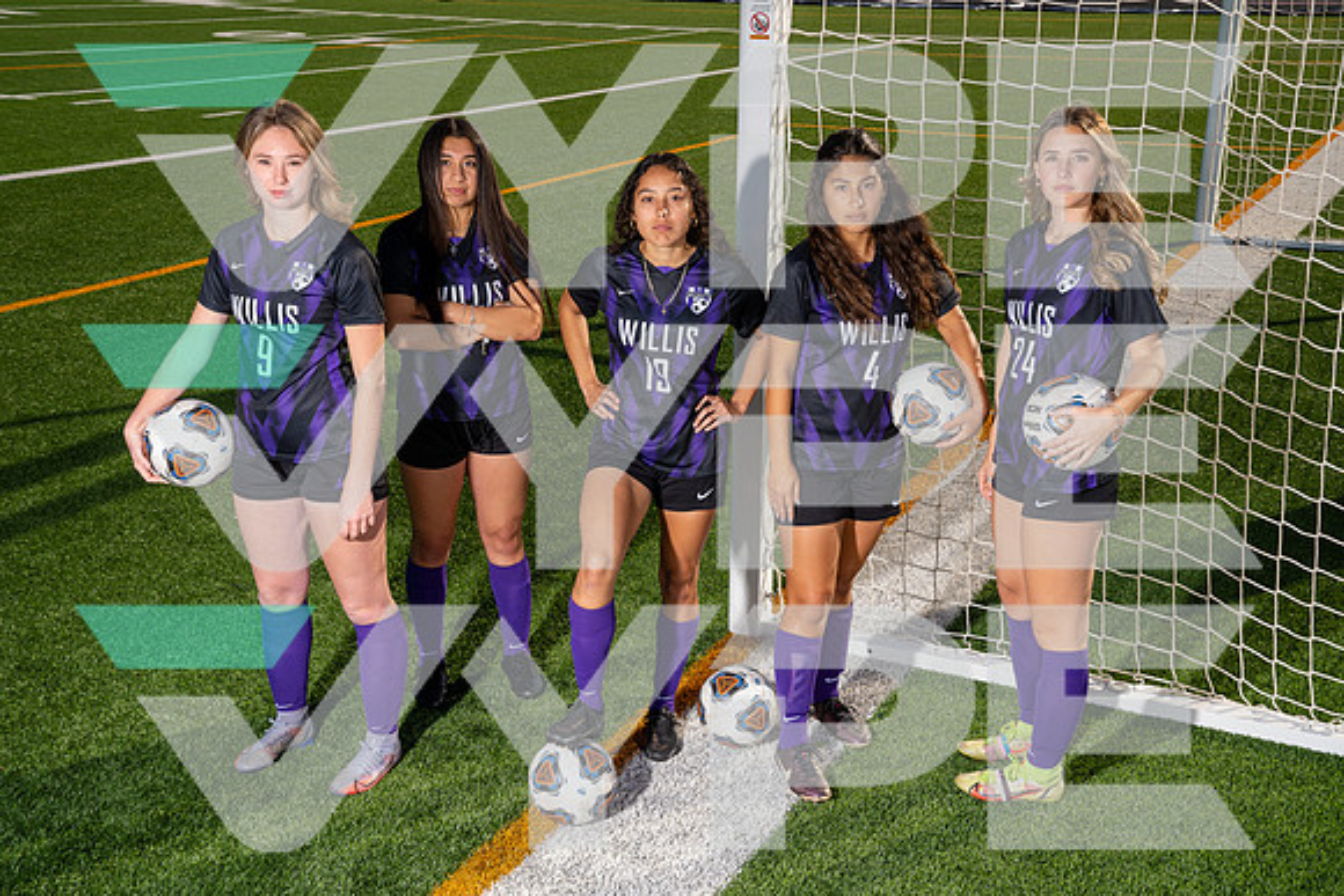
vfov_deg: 30.5
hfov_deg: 44.5
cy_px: 448
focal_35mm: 44
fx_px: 1643
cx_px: 672
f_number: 8
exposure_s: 1/250
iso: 100
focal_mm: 44
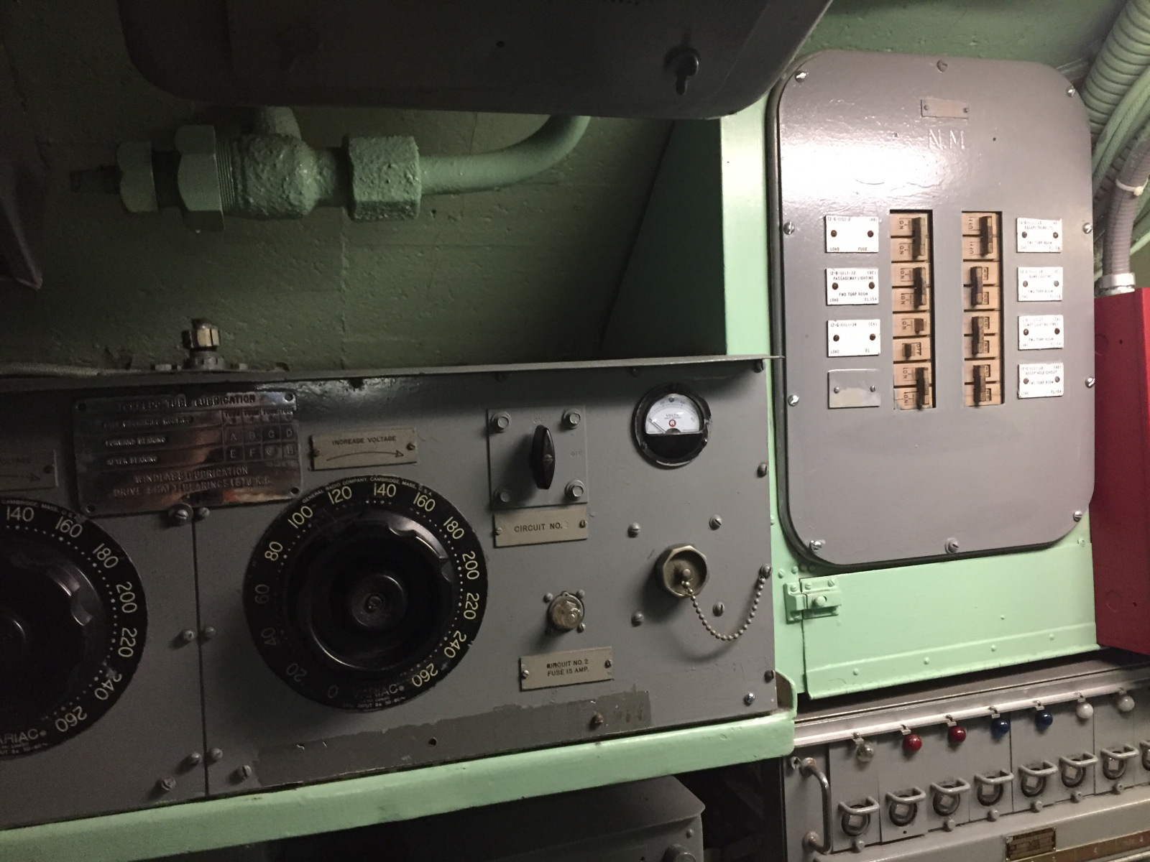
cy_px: 431
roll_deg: +1.4
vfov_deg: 48.2
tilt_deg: -1.4
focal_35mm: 29
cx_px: 575
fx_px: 963
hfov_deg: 61.7
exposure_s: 1/30
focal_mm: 4.15
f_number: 2.2
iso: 250
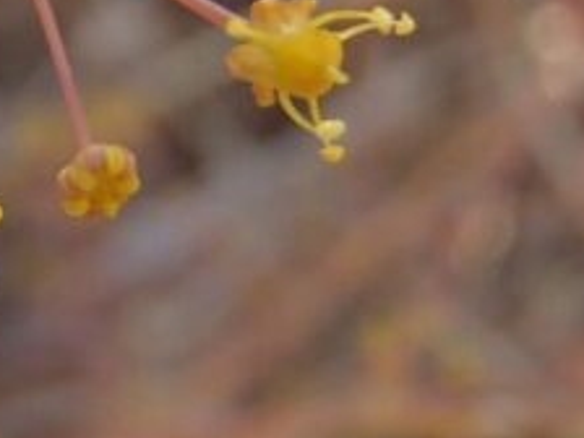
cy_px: -18
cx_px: -248
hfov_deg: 14.6
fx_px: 2143
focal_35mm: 127
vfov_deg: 11.5
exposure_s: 1/160
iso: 100
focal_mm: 6.64
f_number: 4.7
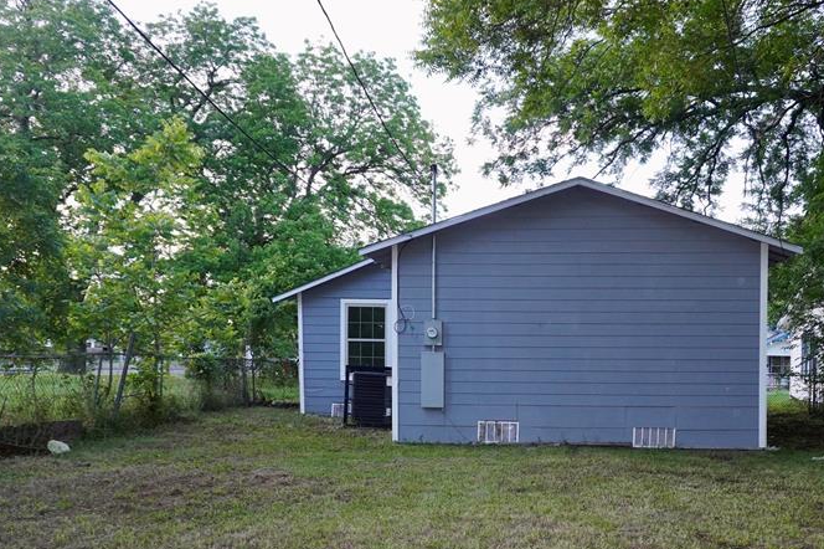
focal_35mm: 37
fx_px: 846
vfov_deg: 35.2
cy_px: 404
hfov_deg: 51.4
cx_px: 511
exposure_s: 1/160
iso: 800
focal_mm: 16
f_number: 4
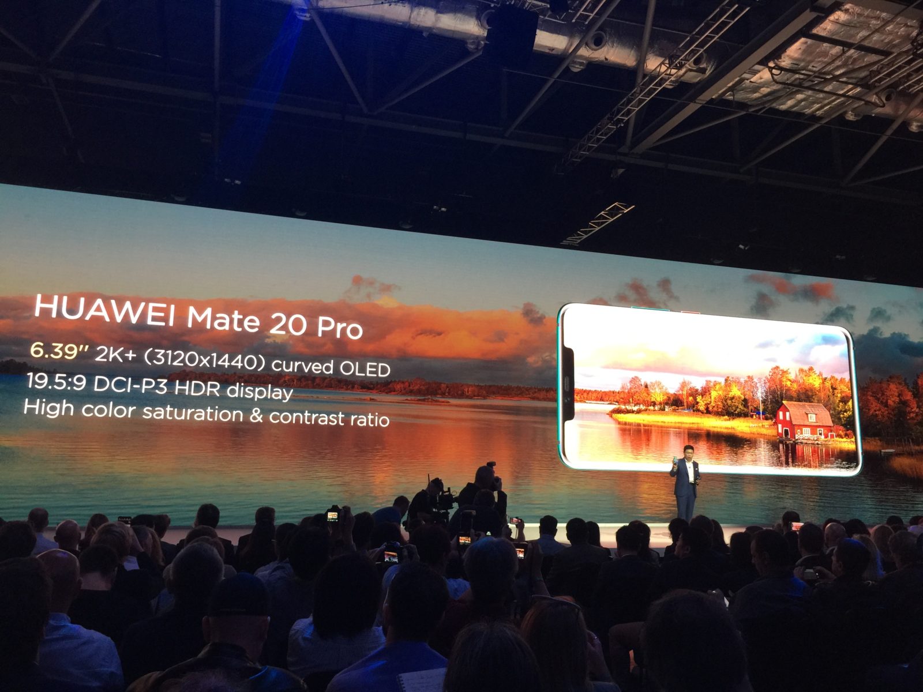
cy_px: 346
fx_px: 773
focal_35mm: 29
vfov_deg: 48.2
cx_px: 462
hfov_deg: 61.7
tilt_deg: +10.9
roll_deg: -1.6
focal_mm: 4.15
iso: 64
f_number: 2.2
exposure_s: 1/33
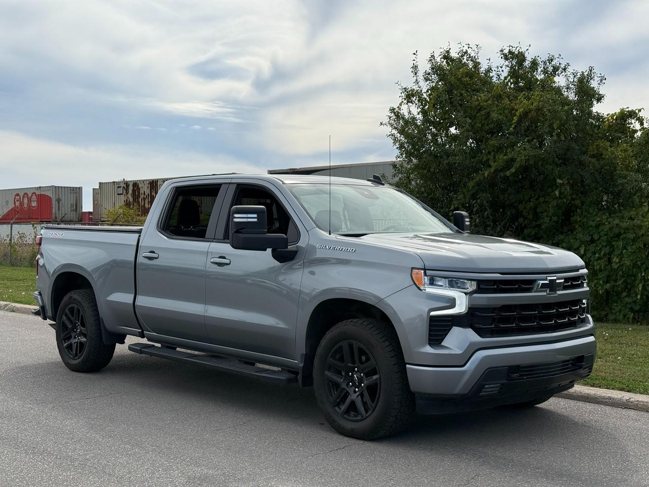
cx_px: 324
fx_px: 900
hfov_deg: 39.7
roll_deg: -1.0
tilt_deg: +0.2
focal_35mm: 48
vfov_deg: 30.3
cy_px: 244
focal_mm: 6.76
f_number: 1.78
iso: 80
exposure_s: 1/8772
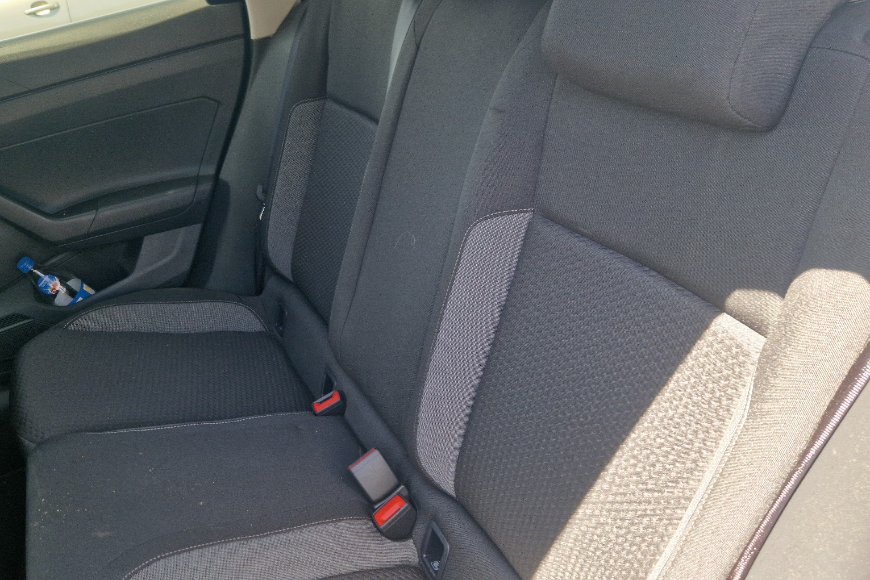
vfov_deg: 43.6
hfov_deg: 61.6
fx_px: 725
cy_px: 287
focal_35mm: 30
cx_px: 365
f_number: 1.8
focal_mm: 5.4
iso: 50
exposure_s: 1/50
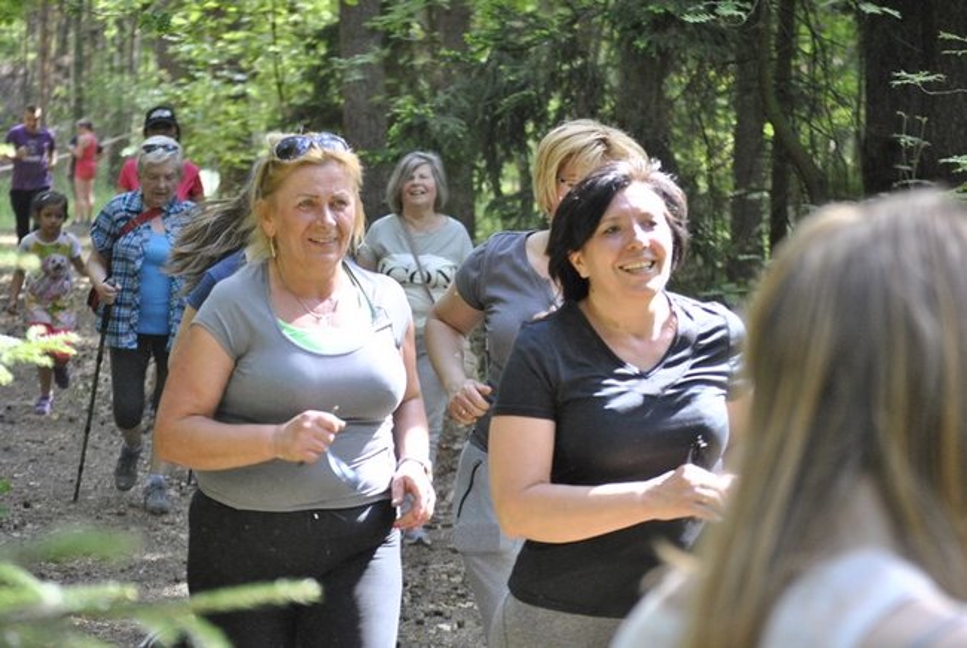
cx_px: 484
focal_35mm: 108
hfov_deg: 18.9
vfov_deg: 12.7
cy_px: 324
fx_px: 2906
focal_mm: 72
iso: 800
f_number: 4.2
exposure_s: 1/250
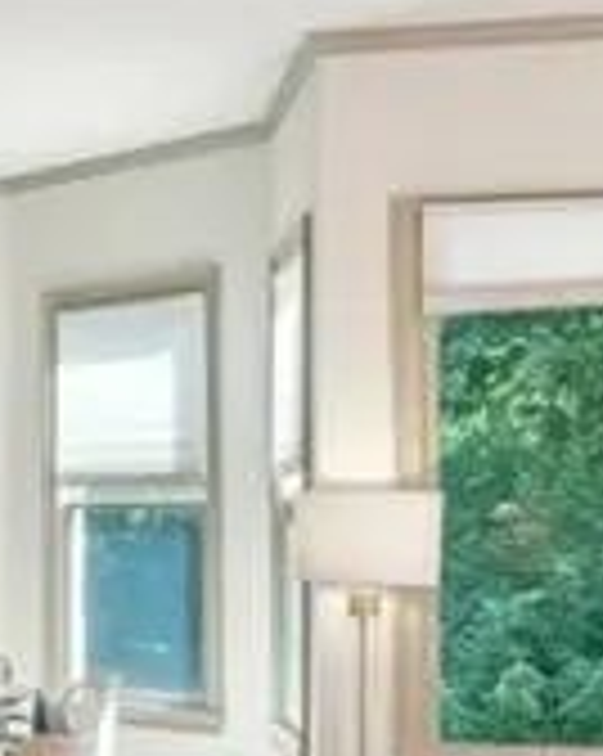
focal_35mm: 80
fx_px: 1788
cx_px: -333
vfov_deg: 23.6
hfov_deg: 17.1
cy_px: 565
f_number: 8
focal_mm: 14
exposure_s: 1/5
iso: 320
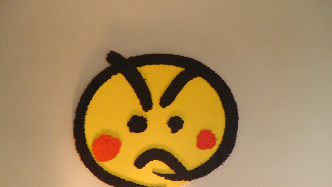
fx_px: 1734
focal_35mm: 197
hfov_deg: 10.9
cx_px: 166
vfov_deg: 6.2
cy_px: 119
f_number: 4
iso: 100
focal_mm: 27.5
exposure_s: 1/12
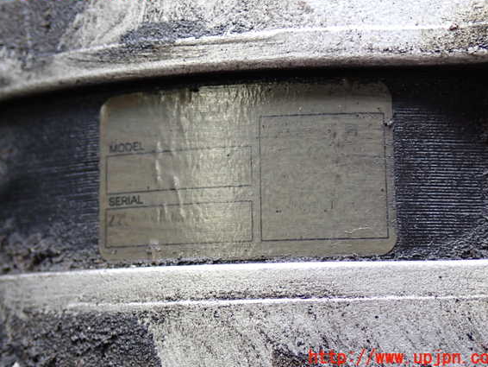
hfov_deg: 27.4
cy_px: 174
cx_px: 245
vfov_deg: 20.7
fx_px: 1001
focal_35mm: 71
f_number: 3.8
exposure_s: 1/60
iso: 500
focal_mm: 11.88
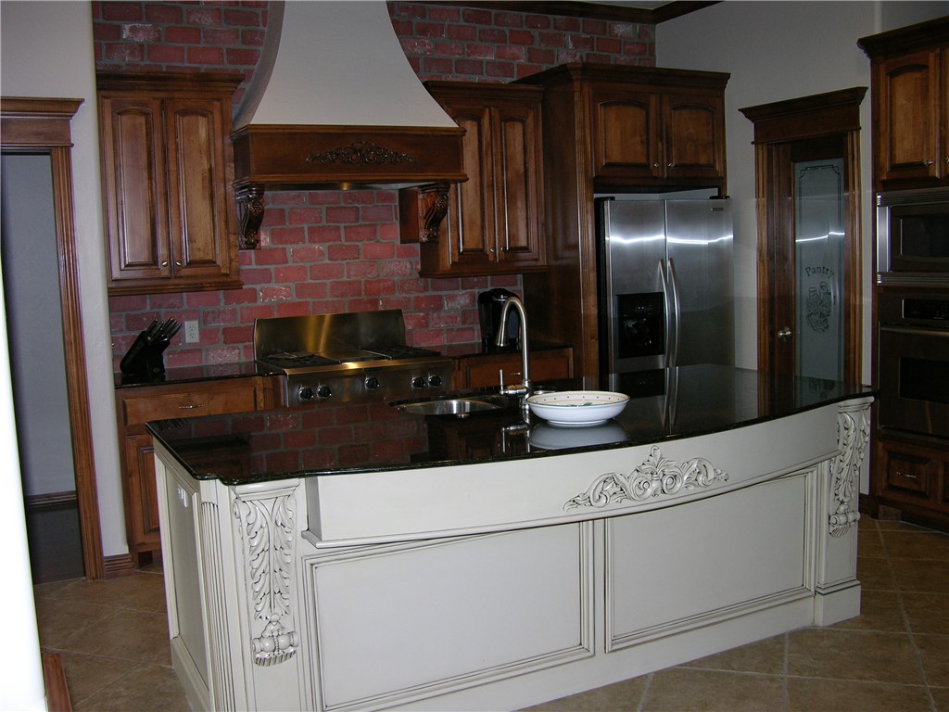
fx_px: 960
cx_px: 474
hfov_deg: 52.6
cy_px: 356
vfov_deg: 40.7
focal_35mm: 35
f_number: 2.8
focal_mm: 8.9
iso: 100
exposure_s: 1/60.1
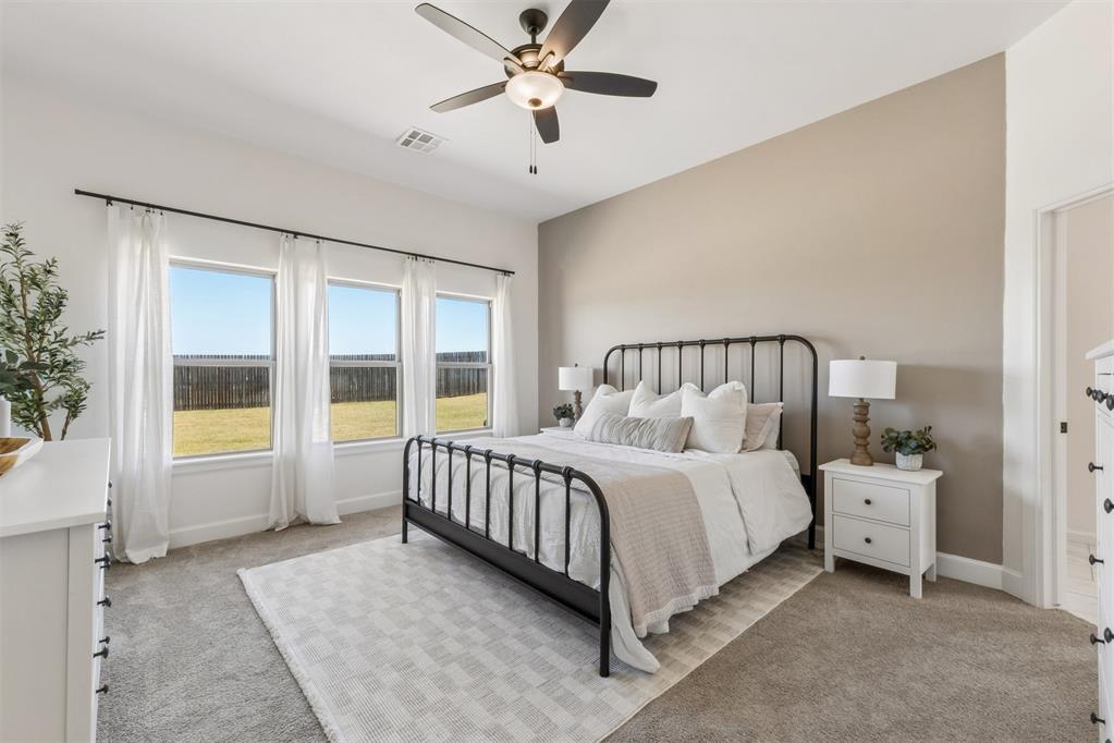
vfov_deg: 77.3
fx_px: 464
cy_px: 372
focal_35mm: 15
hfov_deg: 100.4
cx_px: 557
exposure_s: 1/13
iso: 200
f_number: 20
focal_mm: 10
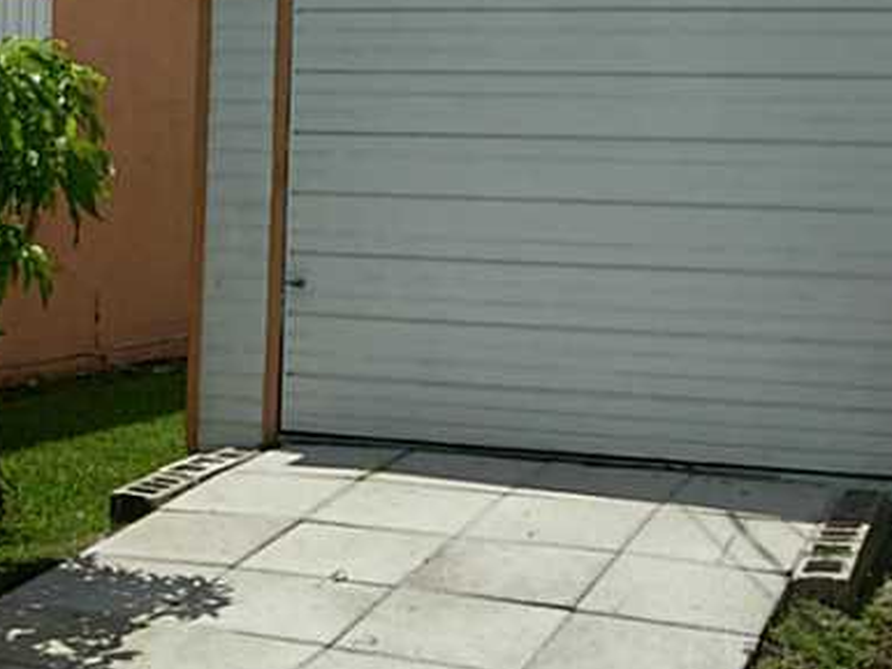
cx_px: 373
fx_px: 2036
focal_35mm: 79
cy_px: 252
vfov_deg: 18.6
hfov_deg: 24.7
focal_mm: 6.3
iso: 79
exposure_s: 1/836
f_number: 4.9
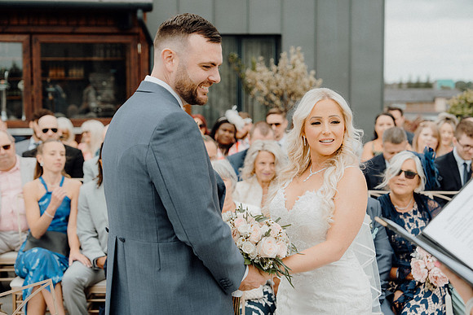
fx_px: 828
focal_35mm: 63
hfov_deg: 31.9
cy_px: 158
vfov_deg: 21.6
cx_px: 236
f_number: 3.5
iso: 125
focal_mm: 63
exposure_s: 1/500
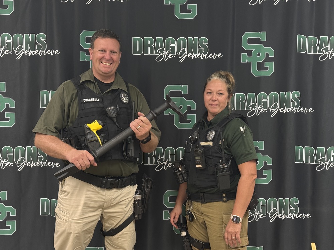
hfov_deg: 39.7
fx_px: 463
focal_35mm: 48
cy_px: 125
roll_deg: -0.4
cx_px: 167
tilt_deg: -2.8
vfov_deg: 30.3
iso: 400
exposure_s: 1/40
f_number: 1.78
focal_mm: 6.76
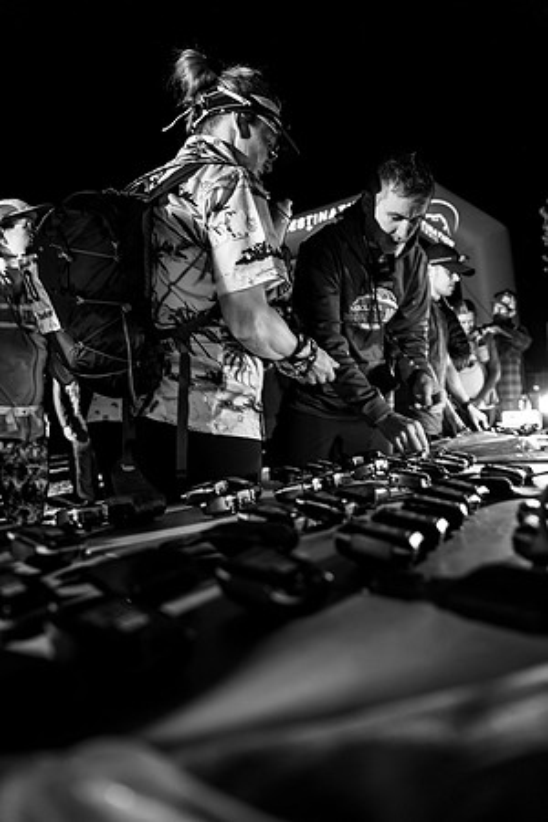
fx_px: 548
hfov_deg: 53.1
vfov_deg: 73.7
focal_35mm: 24
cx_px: 274
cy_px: 411
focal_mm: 24
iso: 500
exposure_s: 1/20
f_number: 3.2
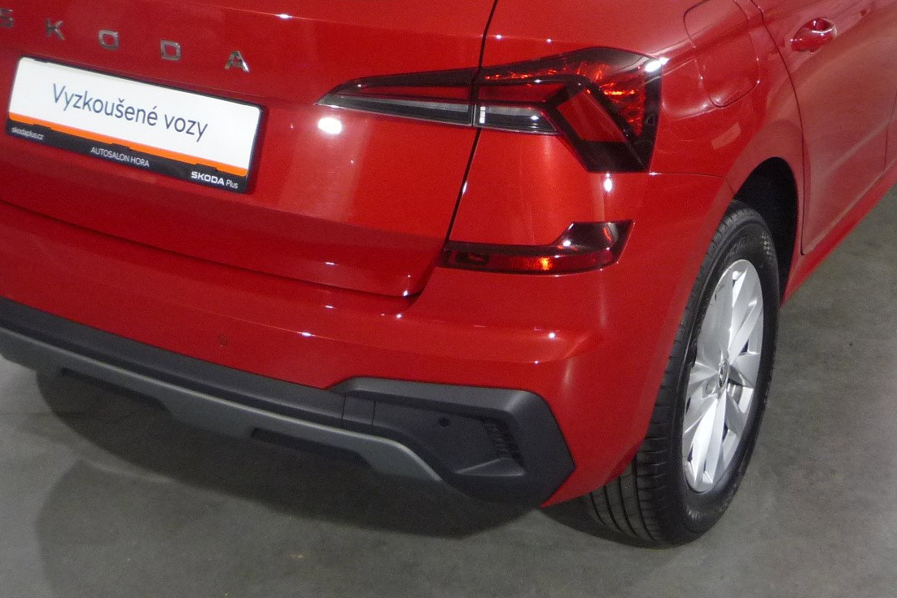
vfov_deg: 22.9
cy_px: 81
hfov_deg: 34.5
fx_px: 1445
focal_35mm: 58
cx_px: 477
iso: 250
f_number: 3.3
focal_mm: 5.2
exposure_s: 1/30
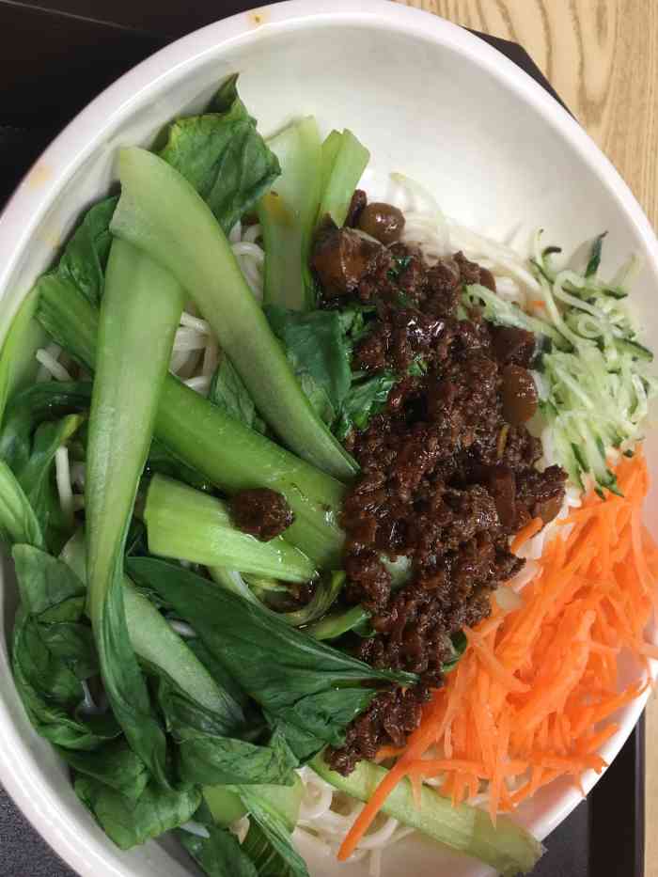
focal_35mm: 29
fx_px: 735
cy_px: 438
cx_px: 329
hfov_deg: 48.2
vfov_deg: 61.7
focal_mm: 4.15
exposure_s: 1/17
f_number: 2.2
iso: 40
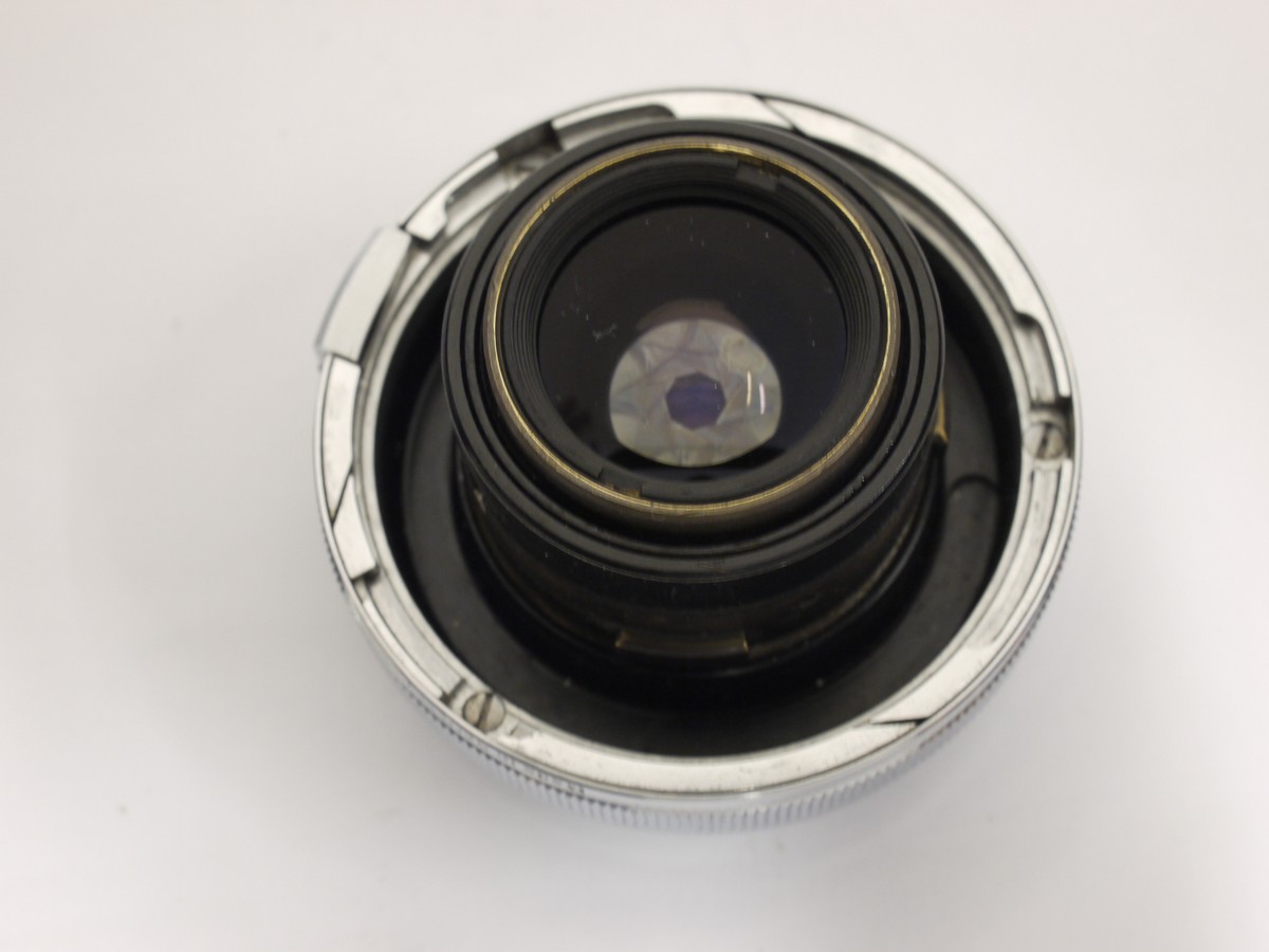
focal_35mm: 60
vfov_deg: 24.4
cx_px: 634
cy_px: 476
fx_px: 2200
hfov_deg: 32.2
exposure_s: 1/4
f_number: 9
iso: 400
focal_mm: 30
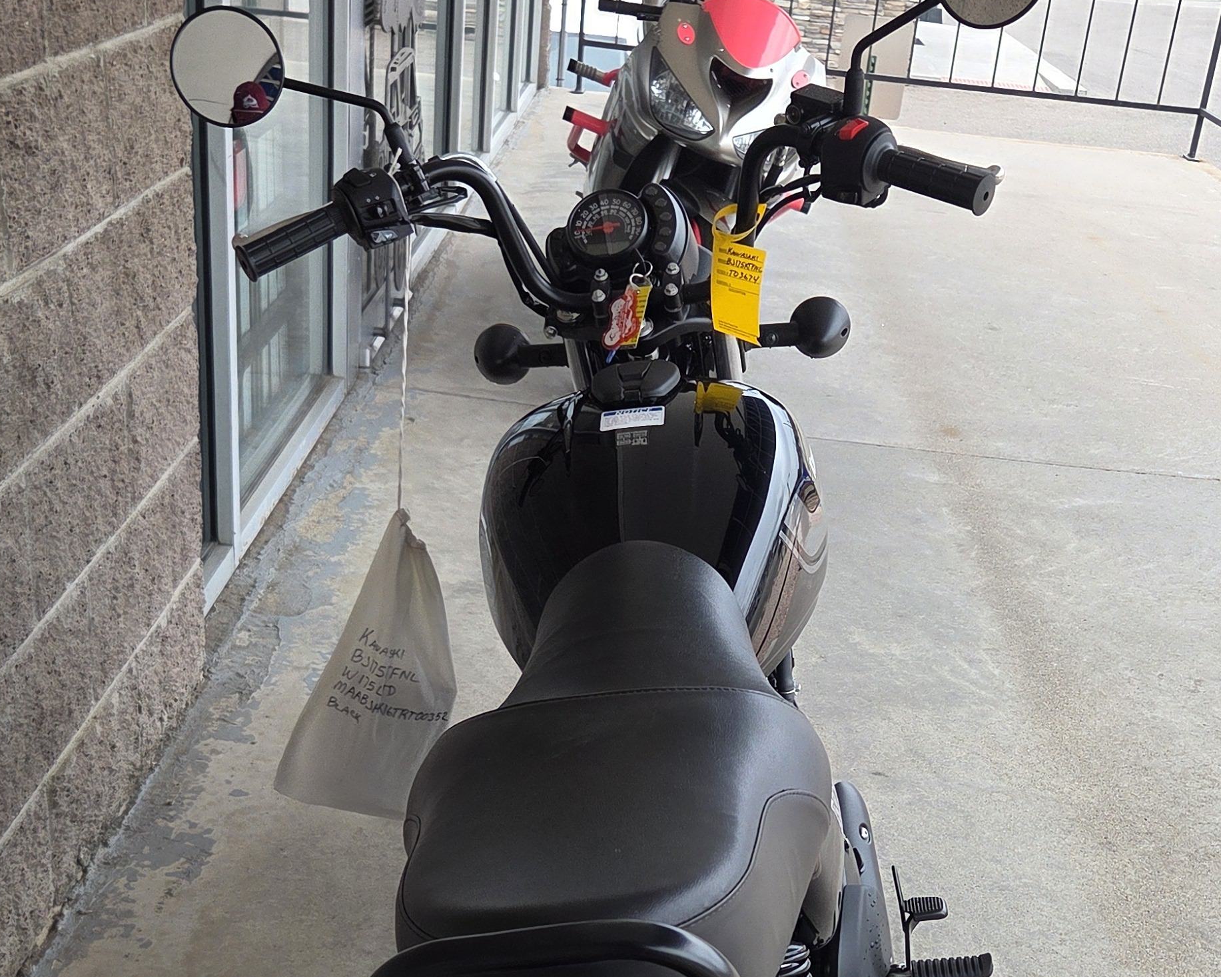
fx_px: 1771
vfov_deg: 29.9
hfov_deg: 38.0
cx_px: 645
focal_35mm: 49
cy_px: 824
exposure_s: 1/180
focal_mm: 5.4
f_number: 1.8
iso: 40
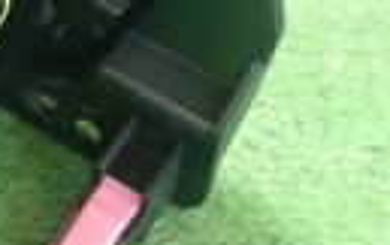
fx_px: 1575
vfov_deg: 8.7
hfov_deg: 13.4
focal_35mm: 148
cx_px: -172
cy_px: -94
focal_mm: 5.5
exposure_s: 1/60
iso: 800
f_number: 2.3
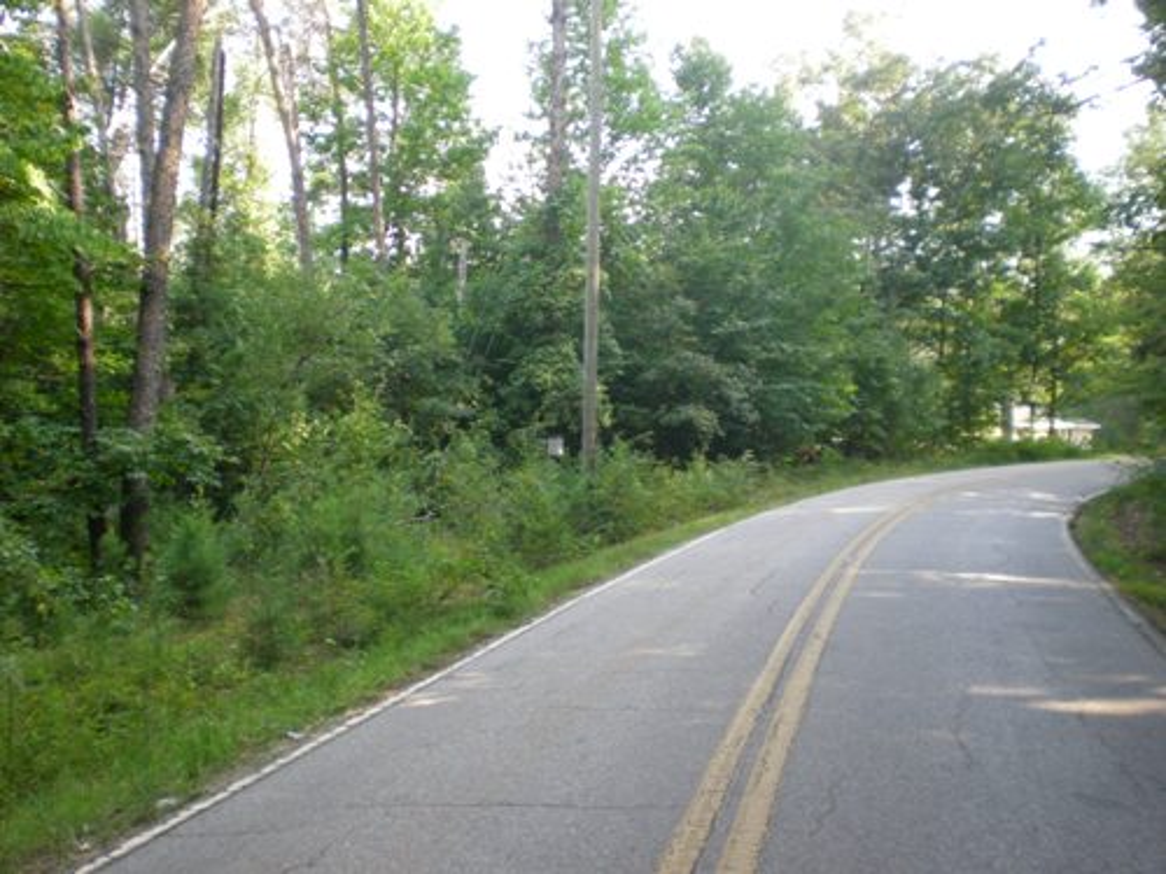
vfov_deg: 37.7
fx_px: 1280
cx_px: 583
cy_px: 437
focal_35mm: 38
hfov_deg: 49.0
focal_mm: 6.3
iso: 98
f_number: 3.1
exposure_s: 1/64.6
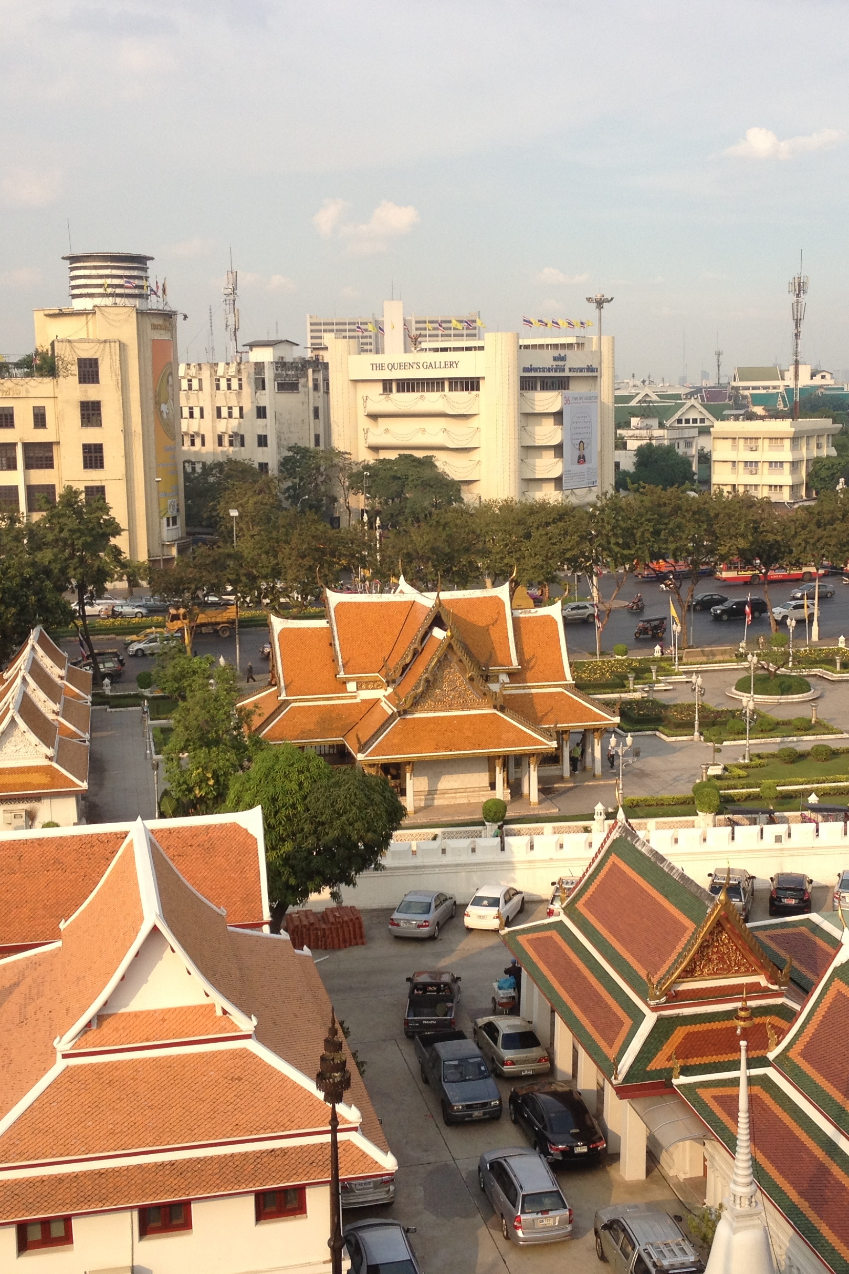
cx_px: 479
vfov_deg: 40.3
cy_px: 632
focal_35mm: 49
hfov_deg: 27.5
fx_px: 1733
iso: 64
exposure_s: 1/812
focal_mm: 4.28
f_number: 2.4
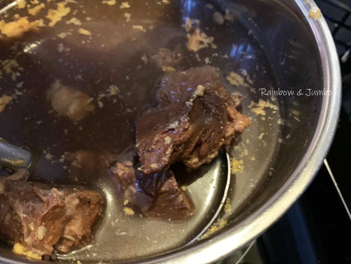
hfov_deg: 67.3
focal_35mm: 26
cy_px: 132
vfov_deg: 53.1
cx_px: 176
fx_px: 264
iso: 640
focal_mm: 4.25
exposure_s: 1/20
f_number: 1.8
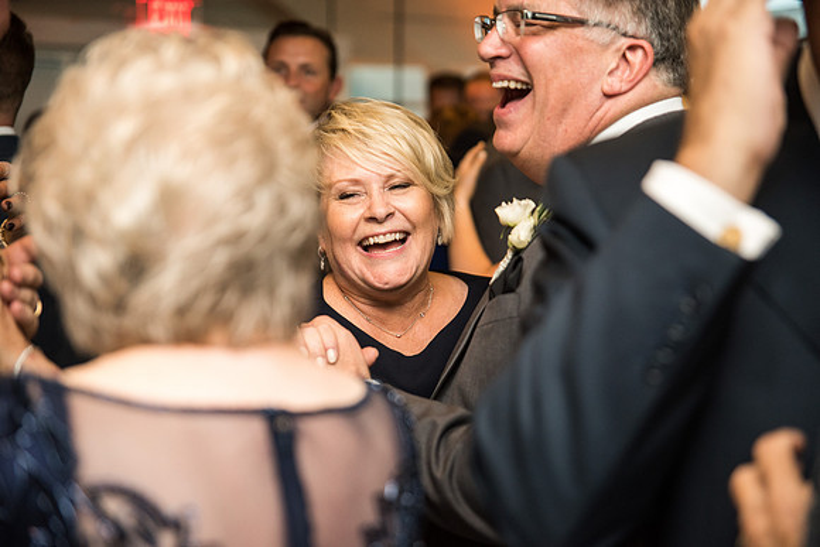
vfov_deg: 19.5
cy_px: 274
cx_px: 410
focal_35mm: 70
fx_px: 1595
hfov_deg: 28.8
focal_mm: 70
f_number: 2.8
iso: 800
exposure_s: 1/100
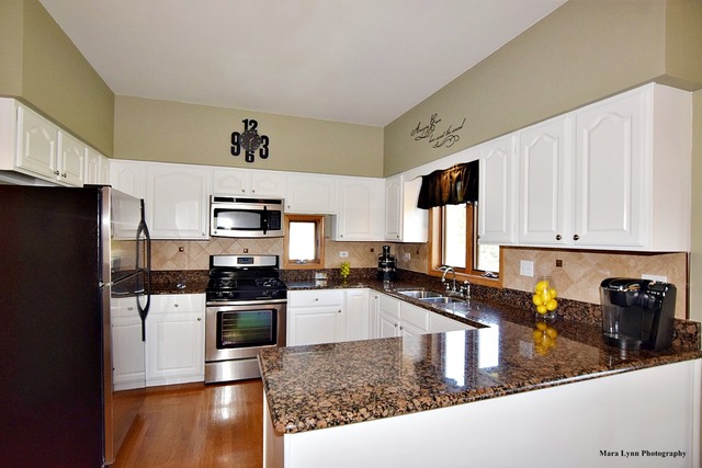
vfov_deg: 72.1
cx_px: 351
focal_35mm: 16
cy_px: 234
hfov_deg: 95.0
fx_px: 322
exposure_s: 1/125
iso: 800
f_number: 5.6
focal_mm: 11
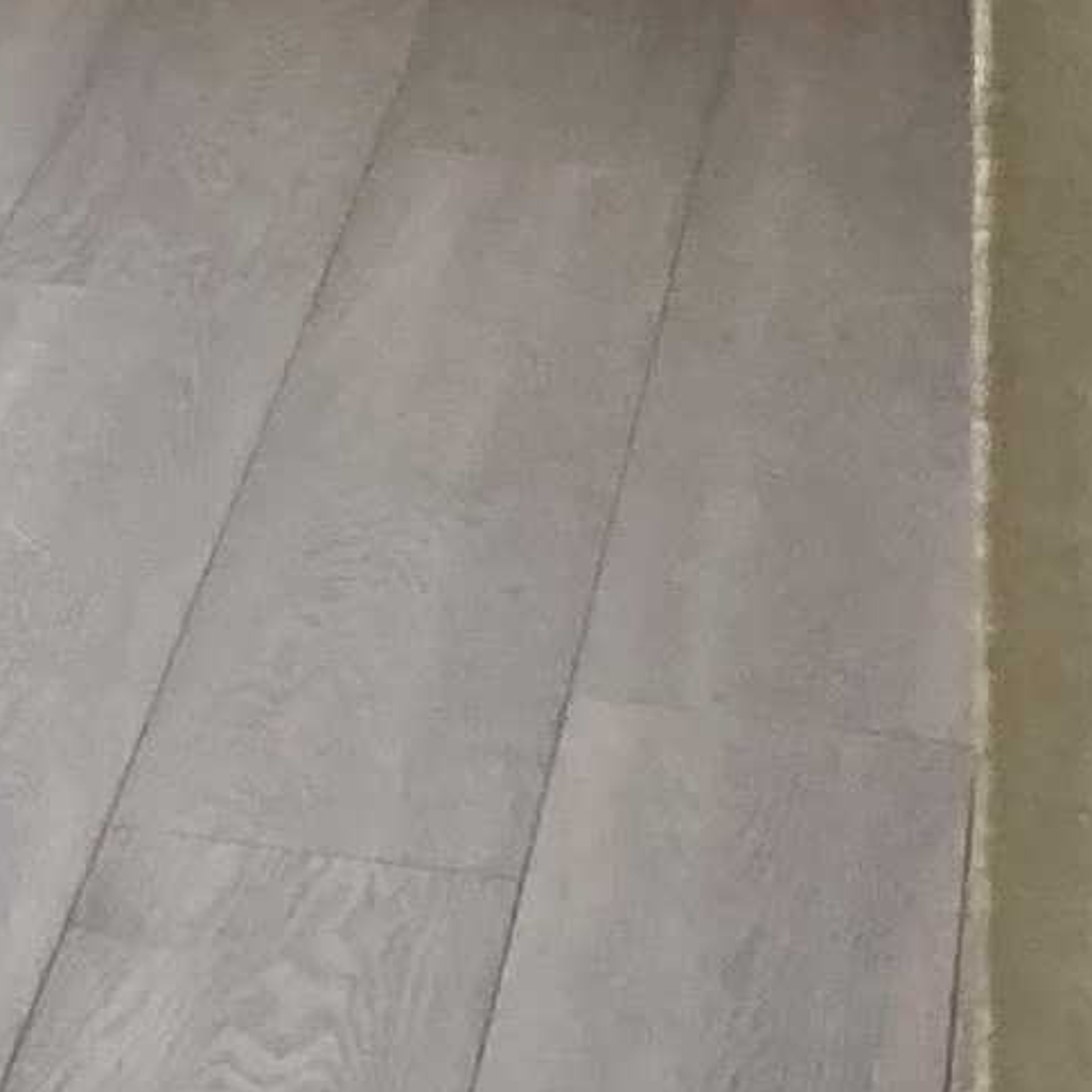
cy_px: -1753
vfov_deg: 7.7
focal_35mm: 206
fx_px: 7352
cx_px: -2026
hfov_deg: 7.6
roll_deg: +1.1
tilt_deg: -1.8
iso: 50
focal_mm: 3.99
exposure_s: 1/121
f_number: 1.8
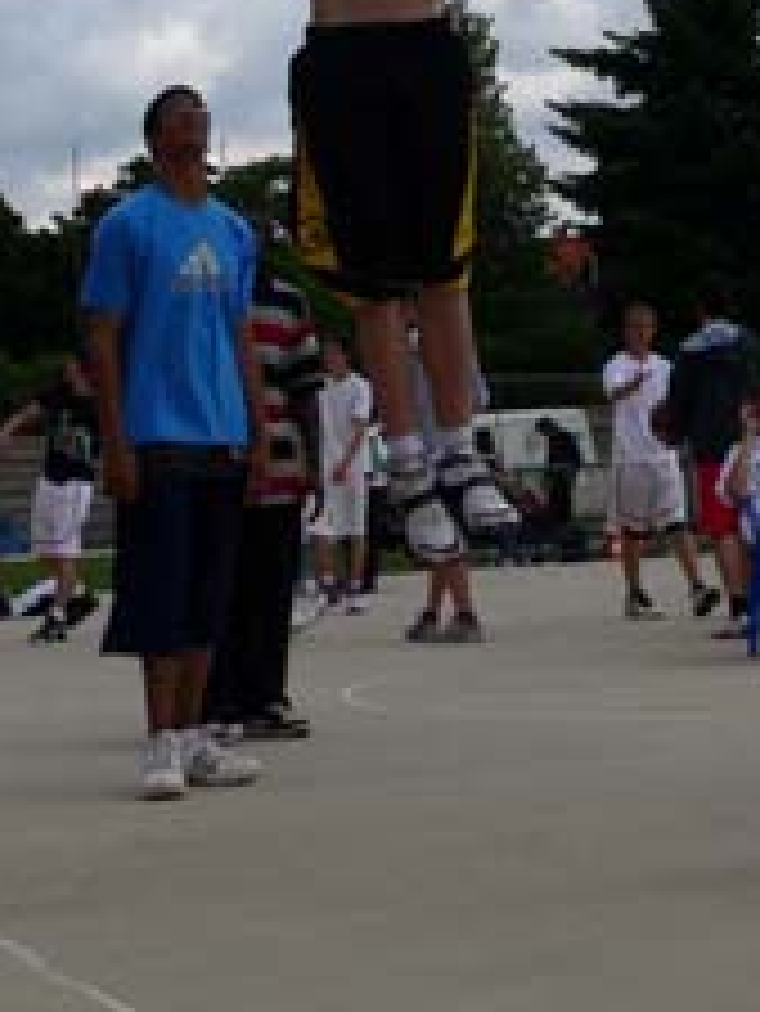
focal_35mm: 110
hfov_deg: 13.4
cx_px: 535
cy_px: 81
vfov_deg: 17.6
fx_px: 3217
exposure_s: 1/1000
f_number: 5.6
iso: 80
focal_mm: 9.2
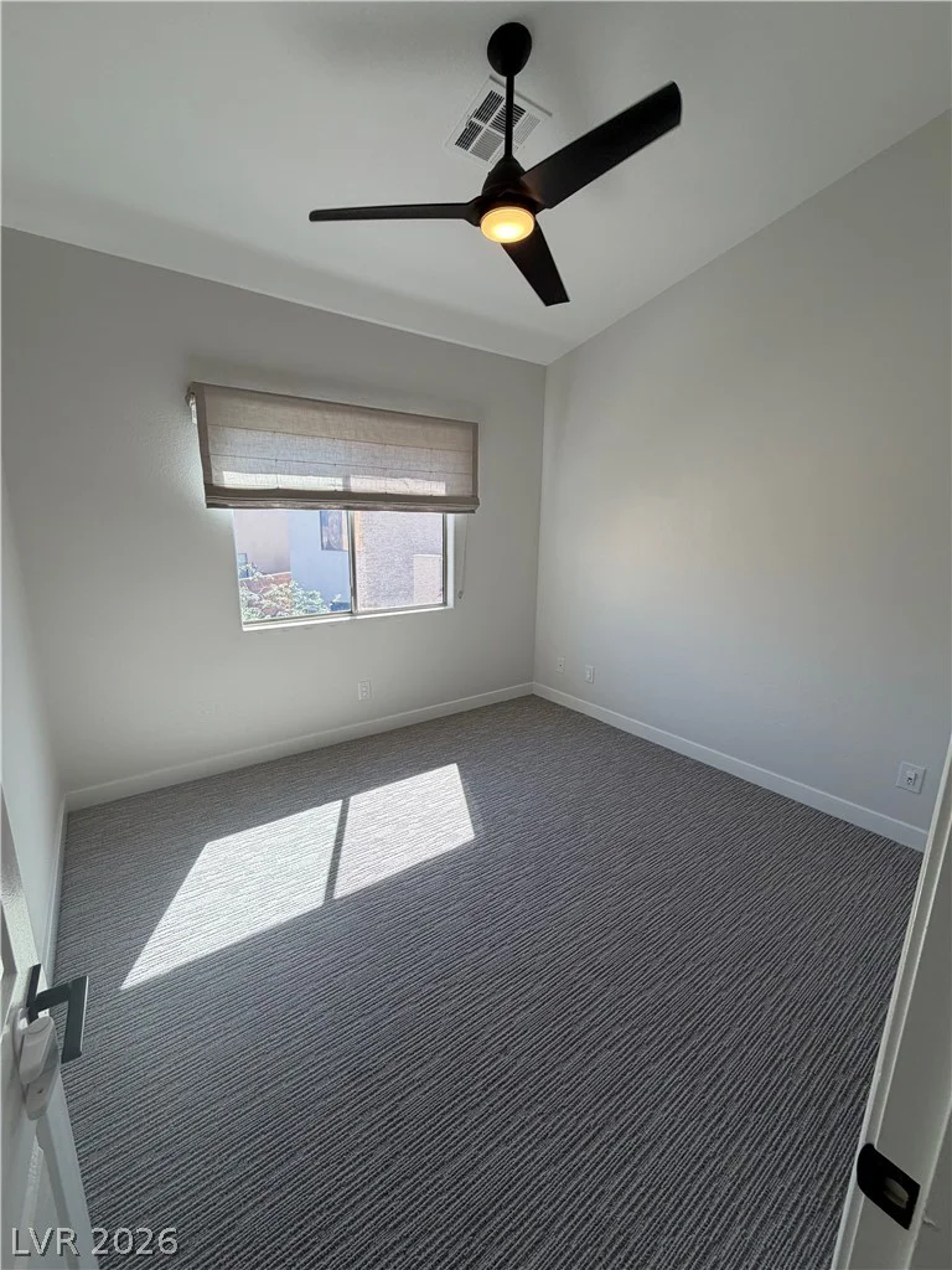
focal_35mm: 14
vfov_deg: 102.1
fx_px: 513
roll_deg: -0.4
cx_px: 476
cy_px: 635
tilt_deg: -13.3
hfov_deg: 85.7
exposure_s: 1/120
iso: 50
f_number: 2.2
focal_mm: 2.22
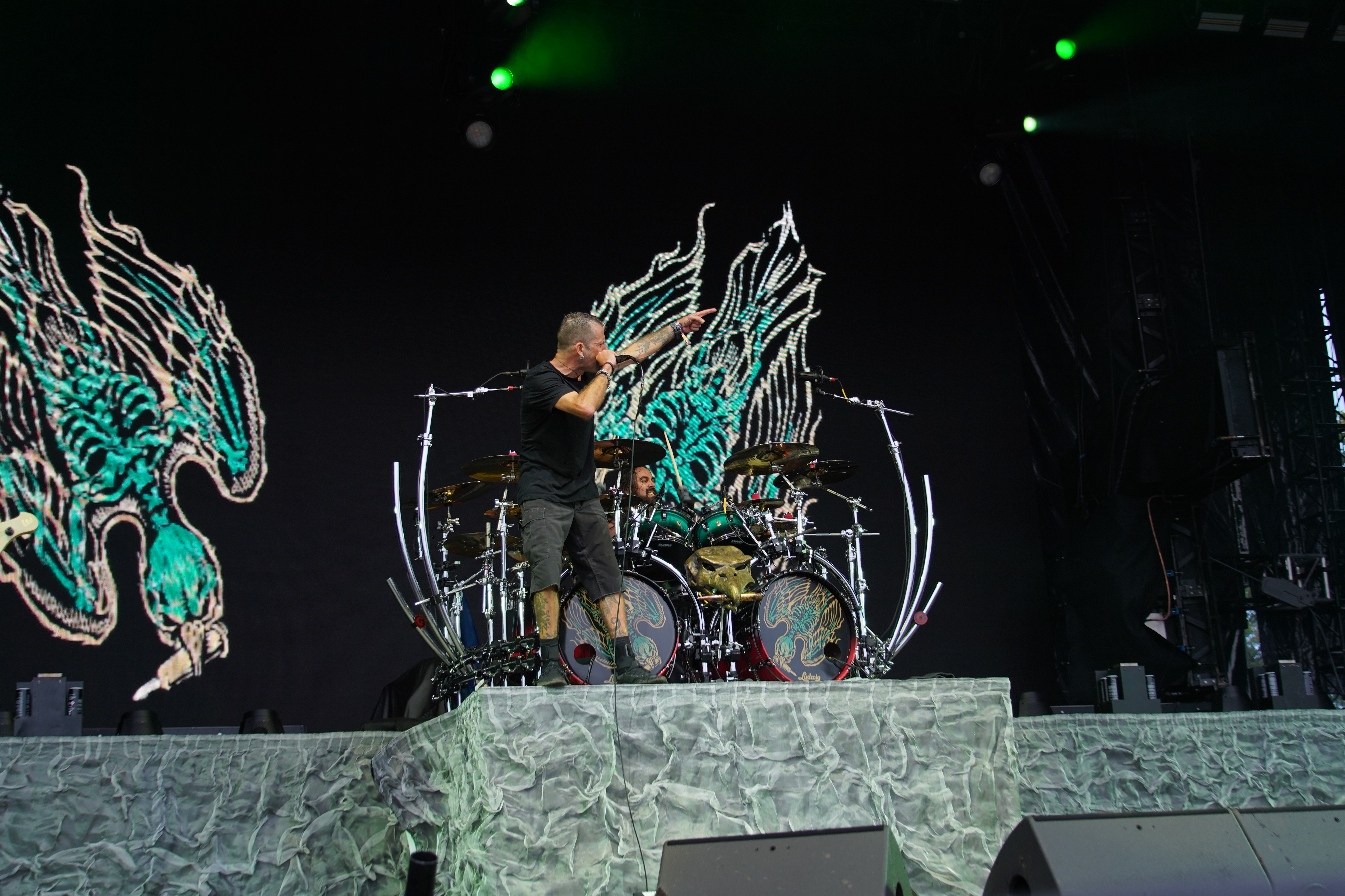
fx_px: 1831
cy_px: 440
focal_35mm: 49
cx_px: 675
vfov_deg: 27.5
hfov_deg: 40.3
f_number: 4
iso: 320
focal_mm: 46
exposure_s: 1/125
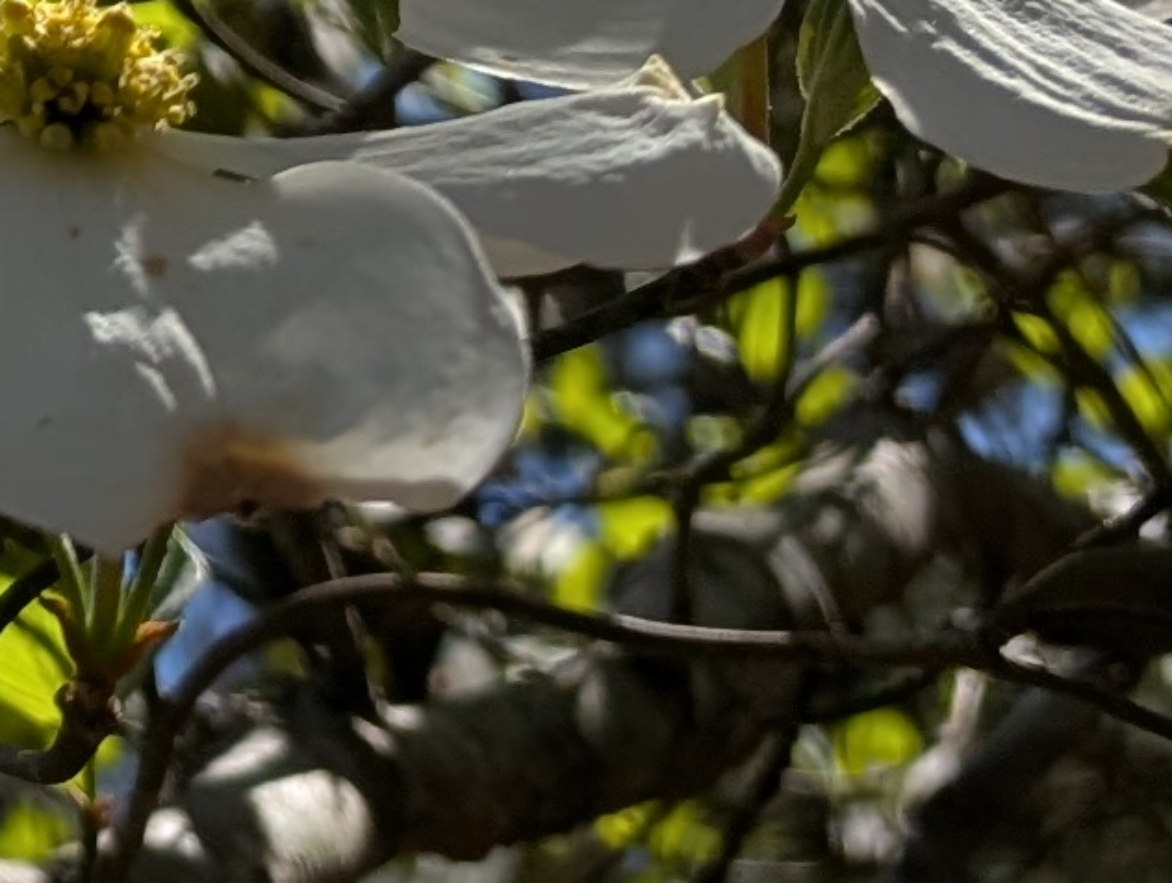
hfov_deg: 9.7
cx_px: -2370
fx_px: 5256
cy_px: -1599
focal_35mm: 155
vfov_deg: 8.4
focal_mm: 6.9
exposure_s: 1/840
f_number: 1.68
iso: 20
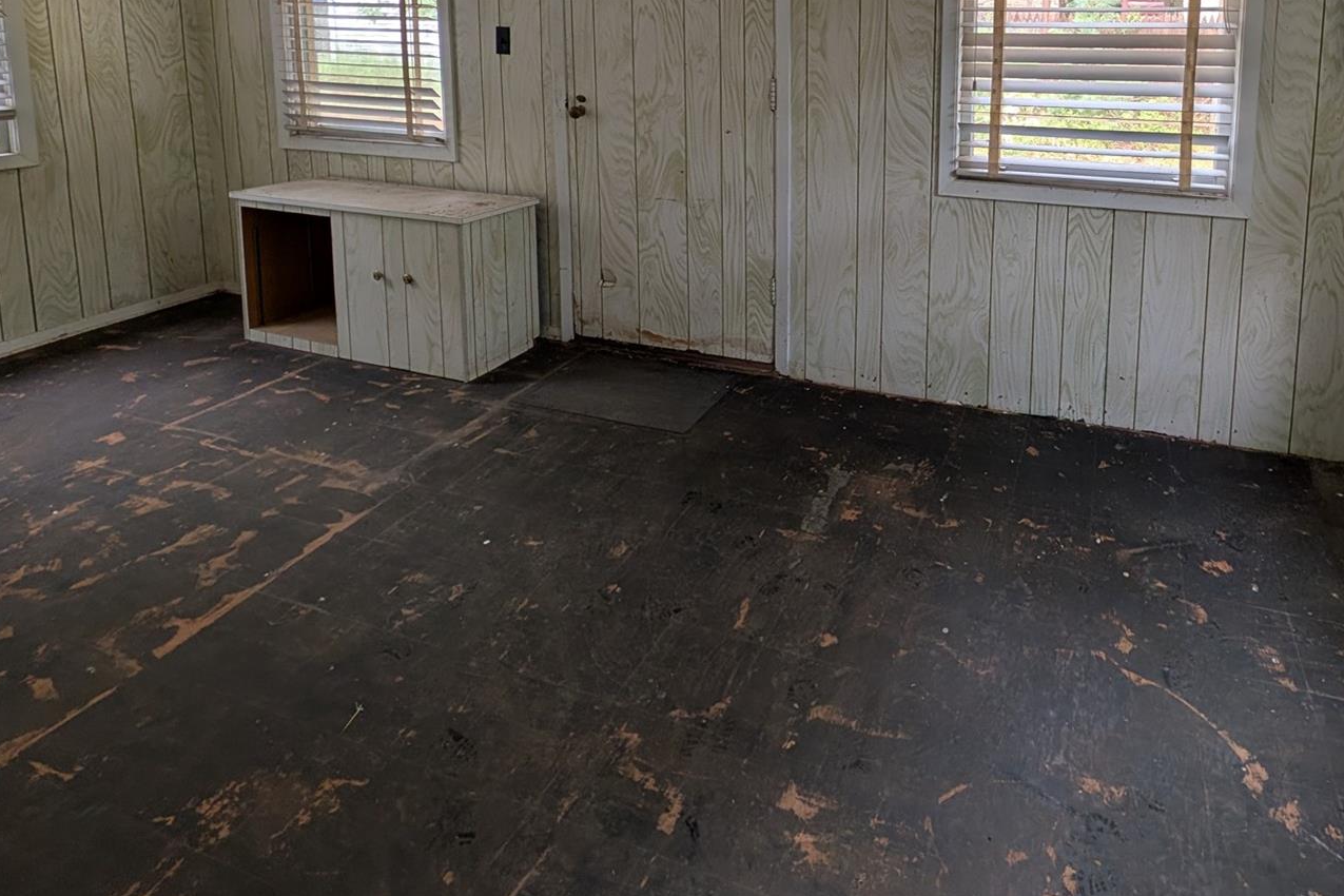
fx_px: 747
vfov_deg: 55.0
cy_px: 114
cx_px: 884
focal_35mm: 20
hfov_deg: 81.4
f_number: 1.7
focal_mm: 2.02
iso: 53
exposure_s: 1/158
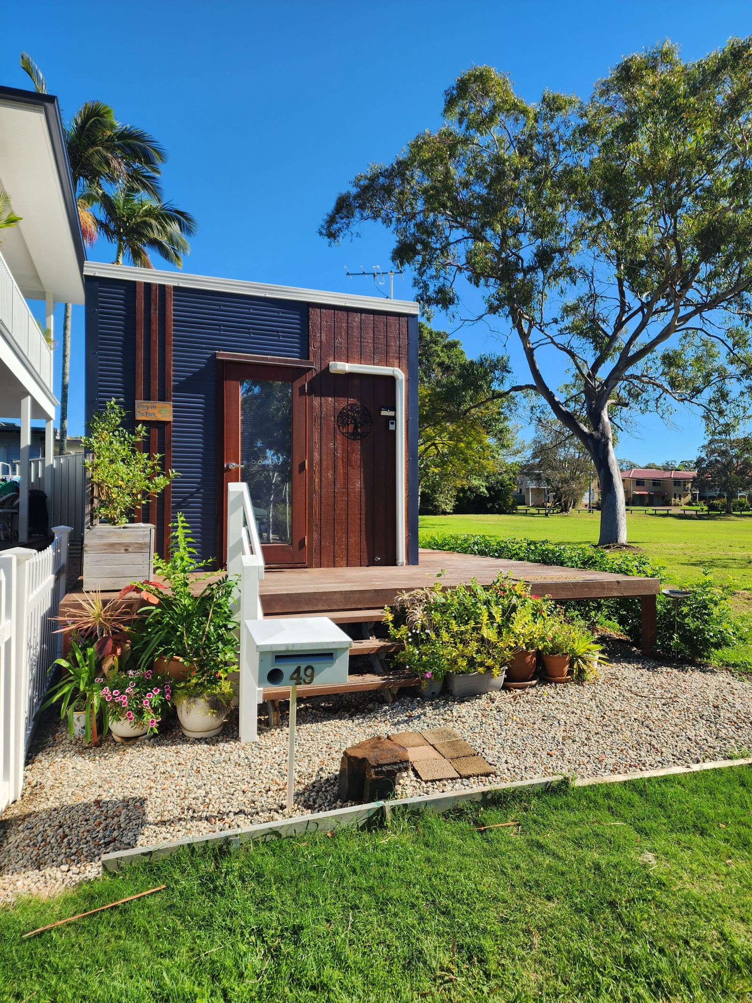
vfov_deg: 73.9
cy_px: 502
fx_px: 666
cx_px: 376
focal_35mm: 23
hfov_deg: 58.9
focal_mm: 6.4
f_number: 1.8
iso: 12
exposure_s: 1/814
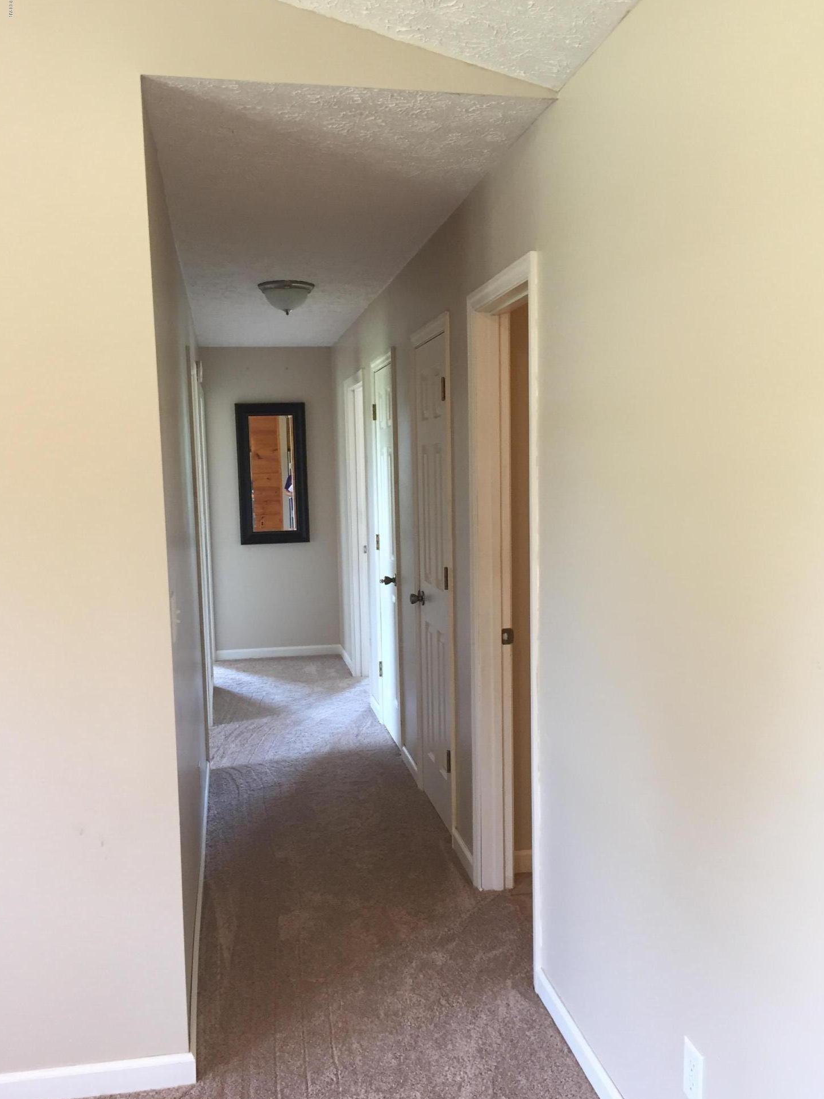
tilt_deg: -6.0
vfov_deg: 60.0
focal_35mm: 30
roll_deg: +2.5
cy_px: 556
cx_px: 410
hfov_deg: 46.8
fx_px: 952
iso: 100
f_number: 2.2
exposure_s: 1/30
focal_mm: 4.15
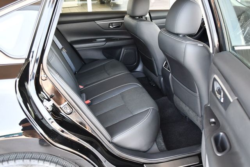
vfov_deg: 36.9
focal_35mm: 36
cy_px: 84
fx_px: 250
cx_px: 125
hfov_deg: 53.1
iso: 900
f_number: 3.5
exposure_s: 1/125
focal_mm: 18
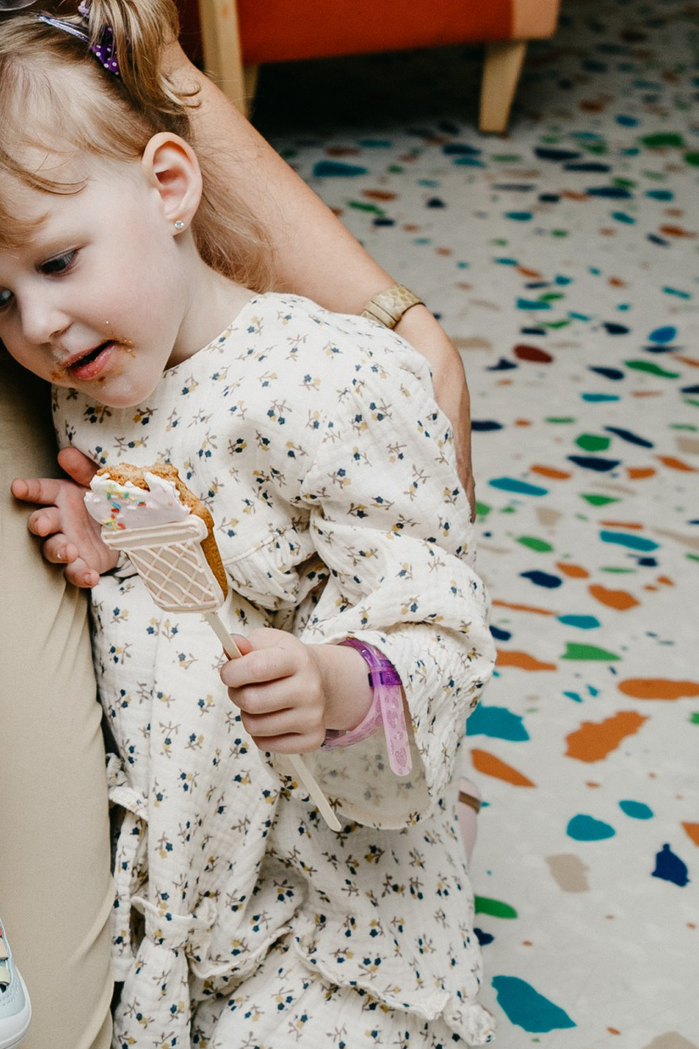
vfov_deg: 22.9
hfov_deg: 15.7
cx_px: -125
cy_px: -75
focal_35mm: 84
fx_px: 2446
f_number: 3.5
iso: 125
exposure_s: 1/160
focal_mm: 27
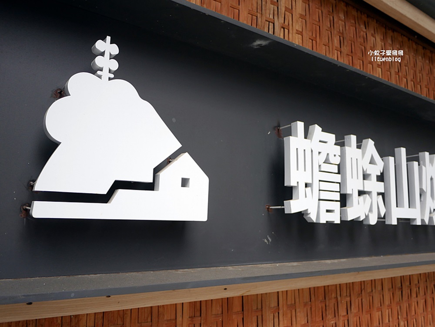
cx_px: 218
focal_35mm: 28
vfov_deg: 49.8
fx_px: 352
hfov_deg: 63.4
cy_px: 164
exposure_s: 1/250
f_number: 2.5
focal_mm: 14
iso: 200
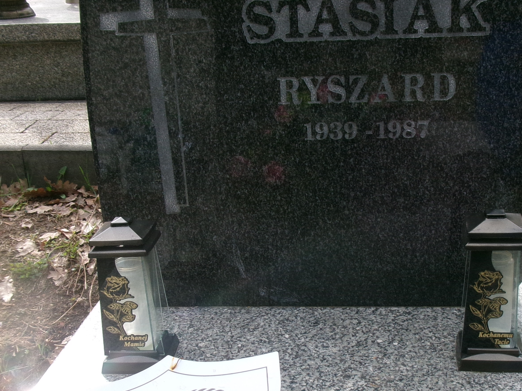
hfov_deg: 34.9
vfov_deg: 26.5
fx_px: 829
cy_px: 242
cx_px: 301
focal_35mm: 55
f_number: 3.9
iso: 100
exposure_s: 1/240
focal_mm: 5.1
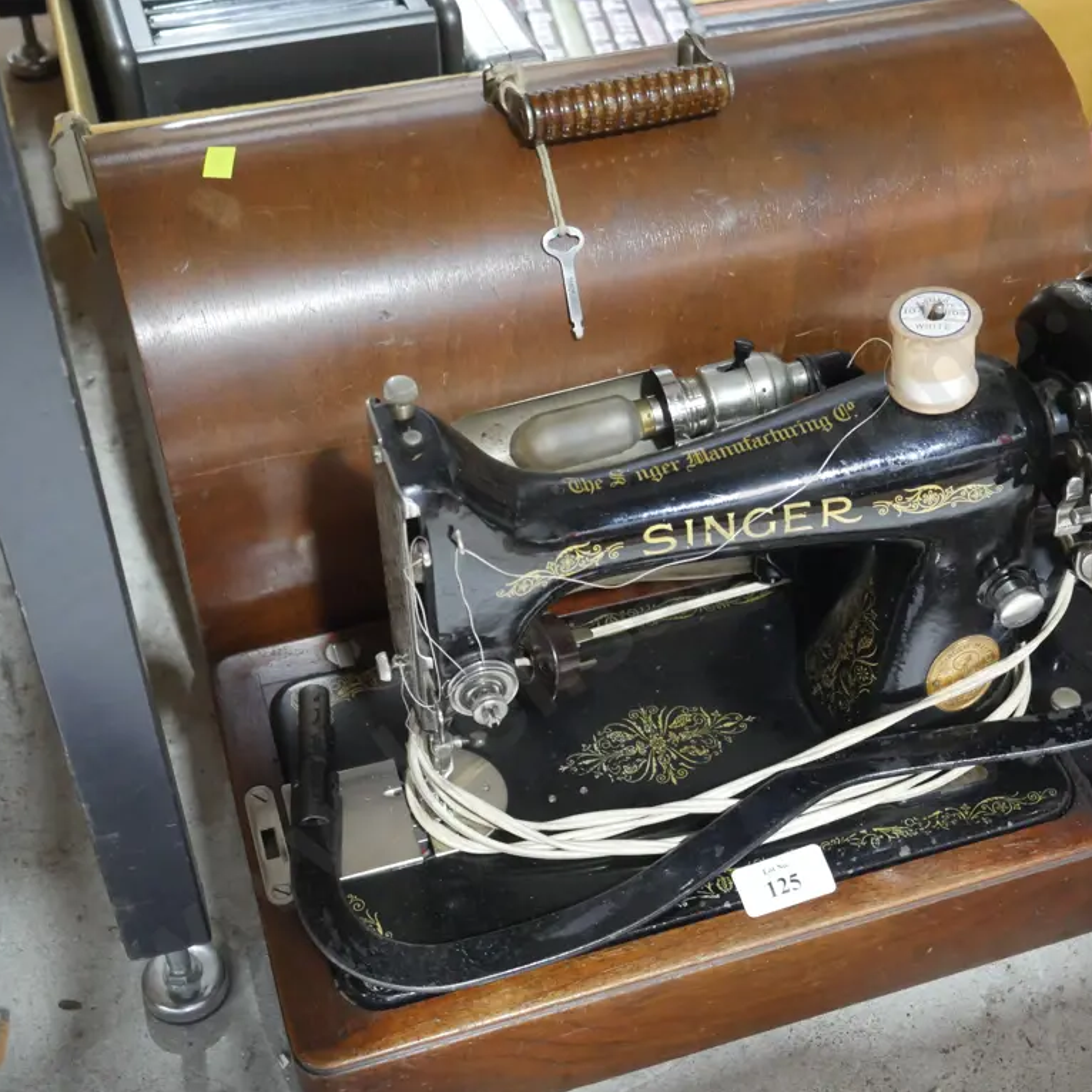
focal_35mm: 52
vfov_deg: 32.8
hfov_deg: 32.5
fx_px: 1856
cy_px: 547
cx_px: 718
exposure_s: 1/50
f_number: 4.7
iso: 3200
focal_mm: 22
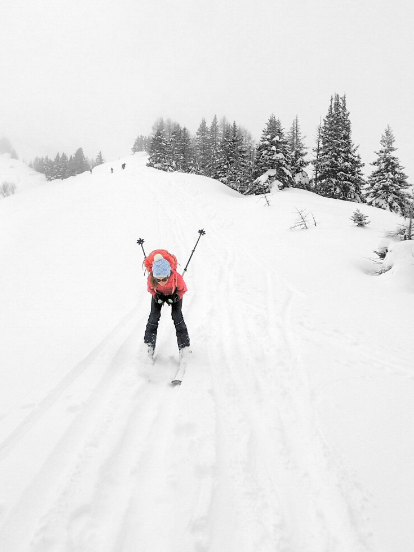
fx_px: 542
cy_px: 275
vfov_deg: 54.0
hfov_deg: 41.6
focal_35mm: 34
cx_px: 168
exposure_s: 1/160
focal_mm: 4.5
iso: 100
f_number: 8
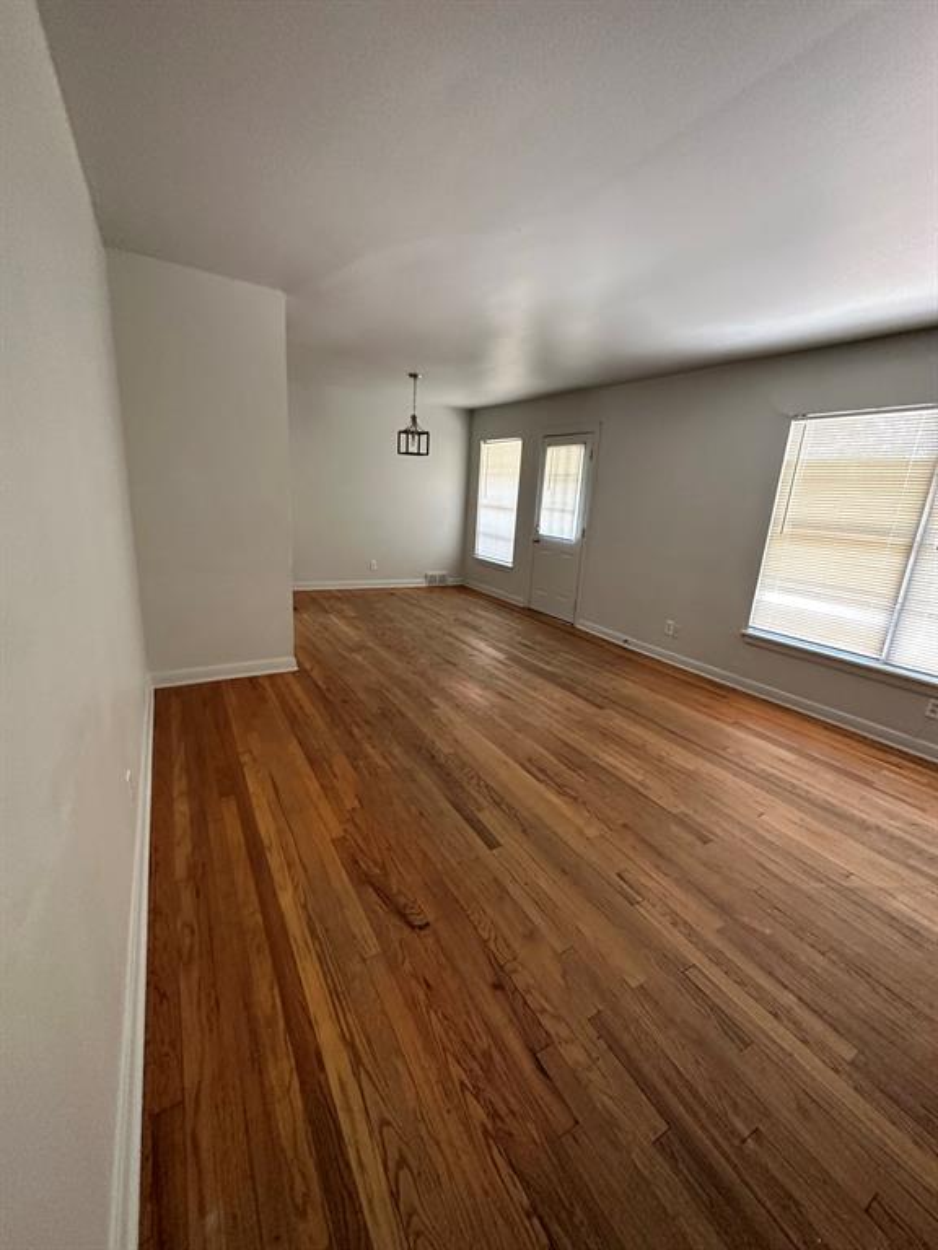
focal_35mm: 14
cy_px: 625
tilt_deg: -14.8
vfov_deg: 102.1
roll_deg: -3.8
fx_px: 506
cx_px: 469
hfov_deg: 85.7
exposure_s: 1/60
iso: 500
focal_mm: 2.22
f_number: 2.2
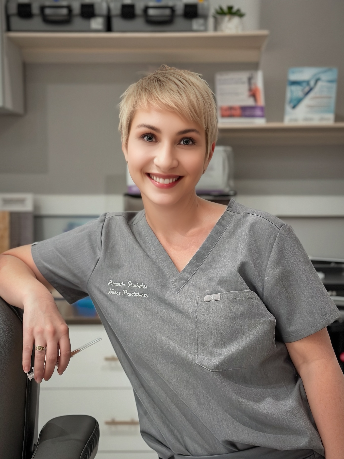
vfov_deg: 36.8
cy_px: 248
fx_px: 689
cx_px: 173
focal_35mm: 52
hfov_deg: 28.0
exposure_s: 1/60
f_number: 1.78
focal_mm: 6.86
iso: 320
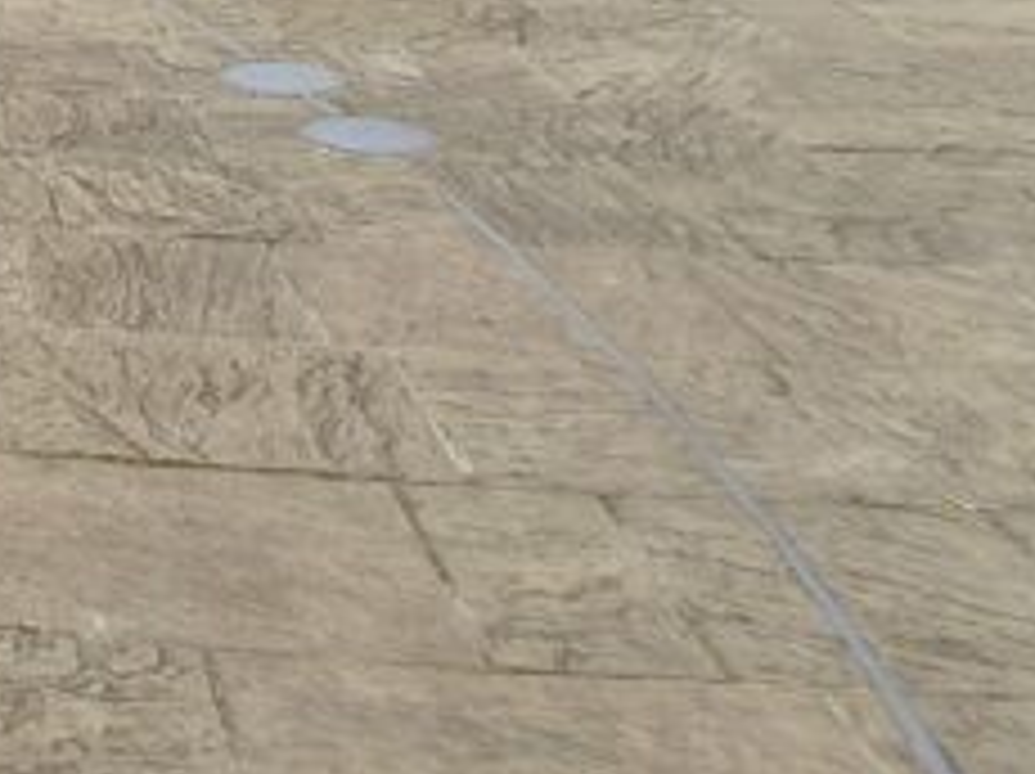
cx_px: -716
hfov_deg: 22.9
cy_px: -801
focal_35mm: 58
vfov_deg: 17.5
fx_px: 1732
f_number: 2.2
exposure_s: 1/996
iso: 50
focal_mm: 1.8
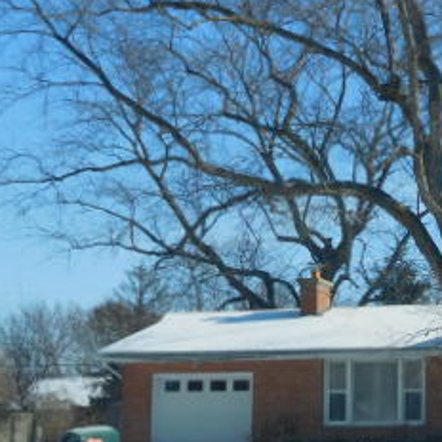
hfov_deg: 20.9
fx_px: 1127
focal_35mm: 78
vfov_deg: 22.2
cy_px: 267
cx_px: 509
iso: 125
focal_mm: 5.7
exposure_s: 1/1250
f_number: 3.6
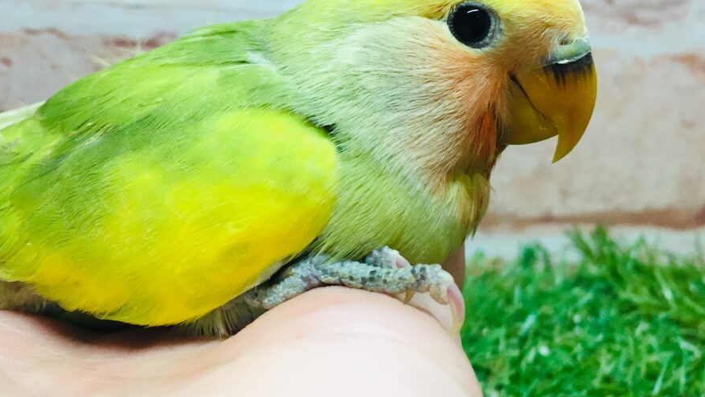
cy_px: 91
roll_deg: -1.9
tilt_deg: -4.8
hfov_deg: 47.2
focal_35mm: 43
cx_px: 296
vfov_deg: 27.3
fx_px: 804
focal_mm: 4.15
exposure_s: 1/30
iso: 50
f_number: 2.2
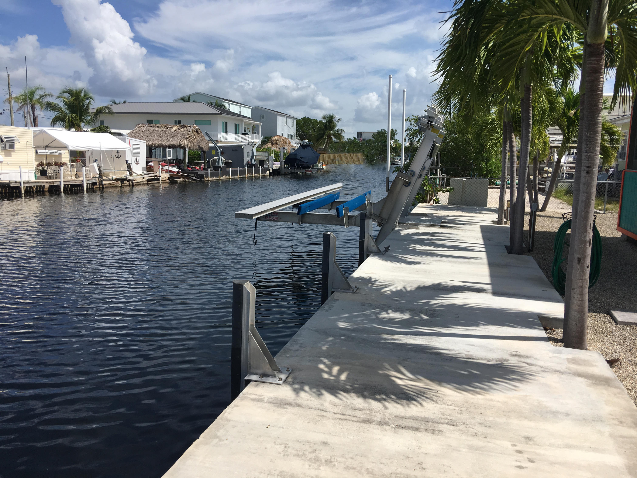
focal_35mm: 29
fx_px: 534
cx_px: 318
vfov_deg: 48.2
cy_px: 239
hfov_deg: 61.7
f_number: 2.2
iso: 25
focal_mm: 4.15
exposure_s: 1/2404
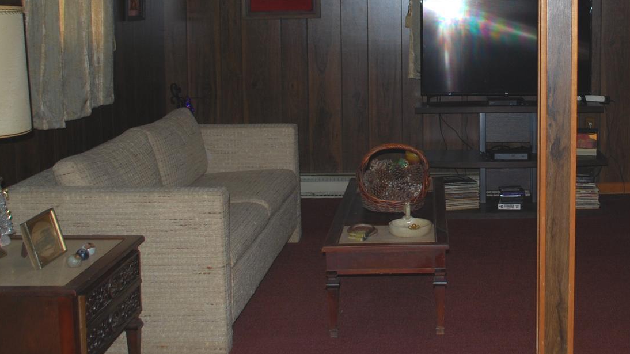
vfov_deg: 22.3
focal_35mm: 53
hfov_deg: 37.9
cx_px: 491
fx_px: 885
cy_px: 70
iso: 200
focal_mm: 18
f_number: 3.5
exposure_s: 1/60
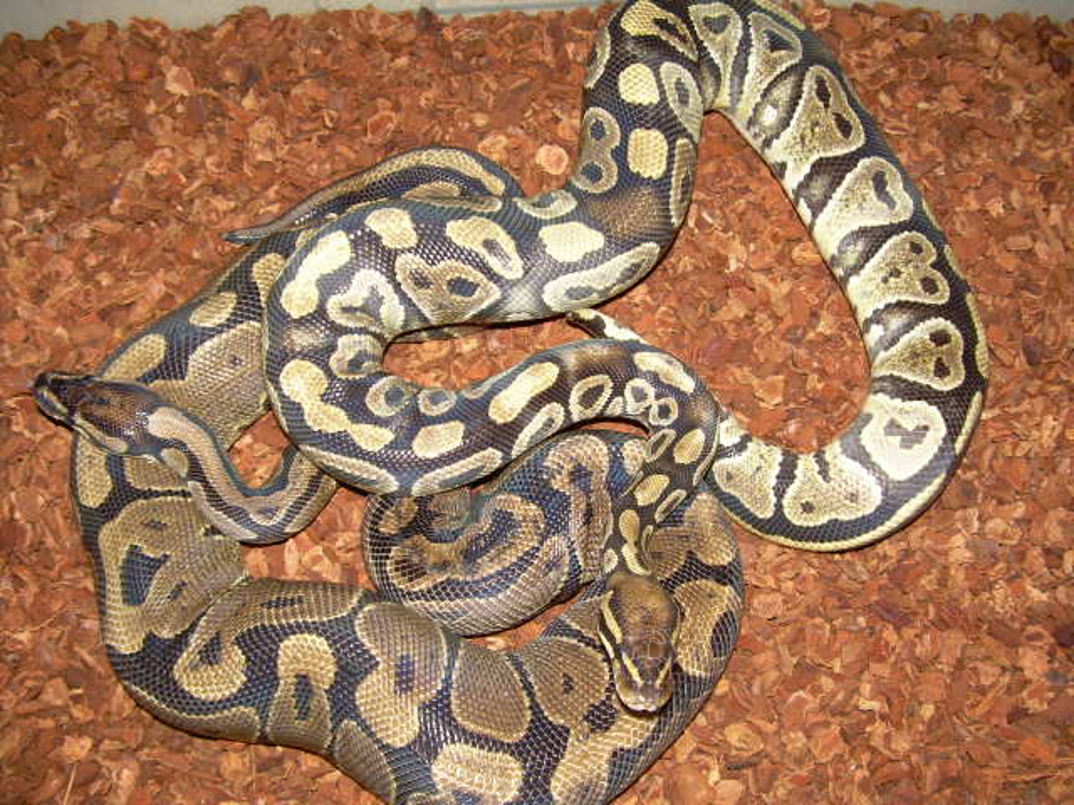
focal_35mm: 38
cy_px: 402
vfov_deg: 37.7
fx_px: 1179
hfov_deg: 49.0
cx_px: 537
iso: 50
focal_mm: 6.3
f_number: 2.8
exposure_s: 1/60
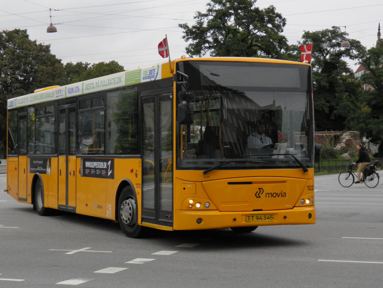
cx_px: 185
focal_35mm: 80
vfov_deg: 18.4
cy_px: 132
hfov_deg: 24.4
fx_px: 885
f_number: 3.8
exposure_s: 1/640
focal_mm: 11.2
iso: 125
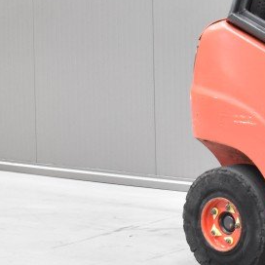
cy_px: 18
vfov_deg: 12.8
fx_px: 1169
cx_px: 537
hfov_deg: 11.6
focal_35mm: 135
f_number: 7.1
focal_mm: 24
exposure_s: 1/13
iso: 1600
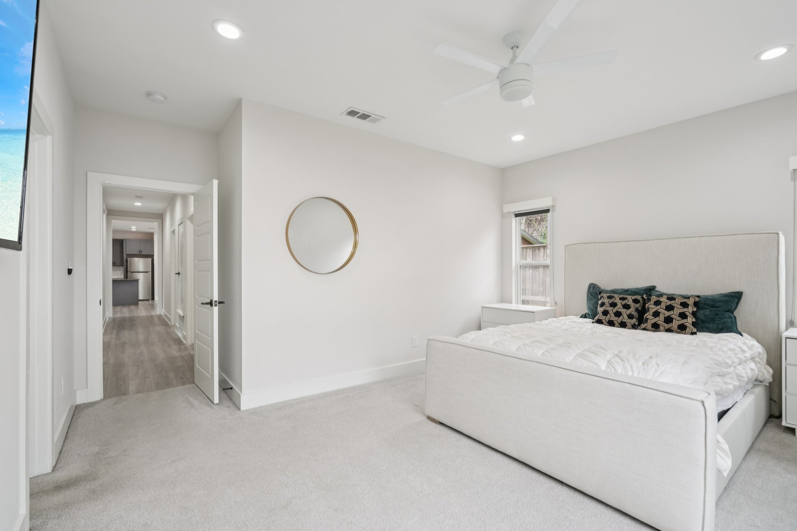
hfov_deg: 96.7
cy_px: 266
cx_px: 398
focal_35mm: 16
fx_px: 354
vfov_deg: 73.7
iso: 400
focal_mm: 16
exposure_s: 1/25
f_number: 8
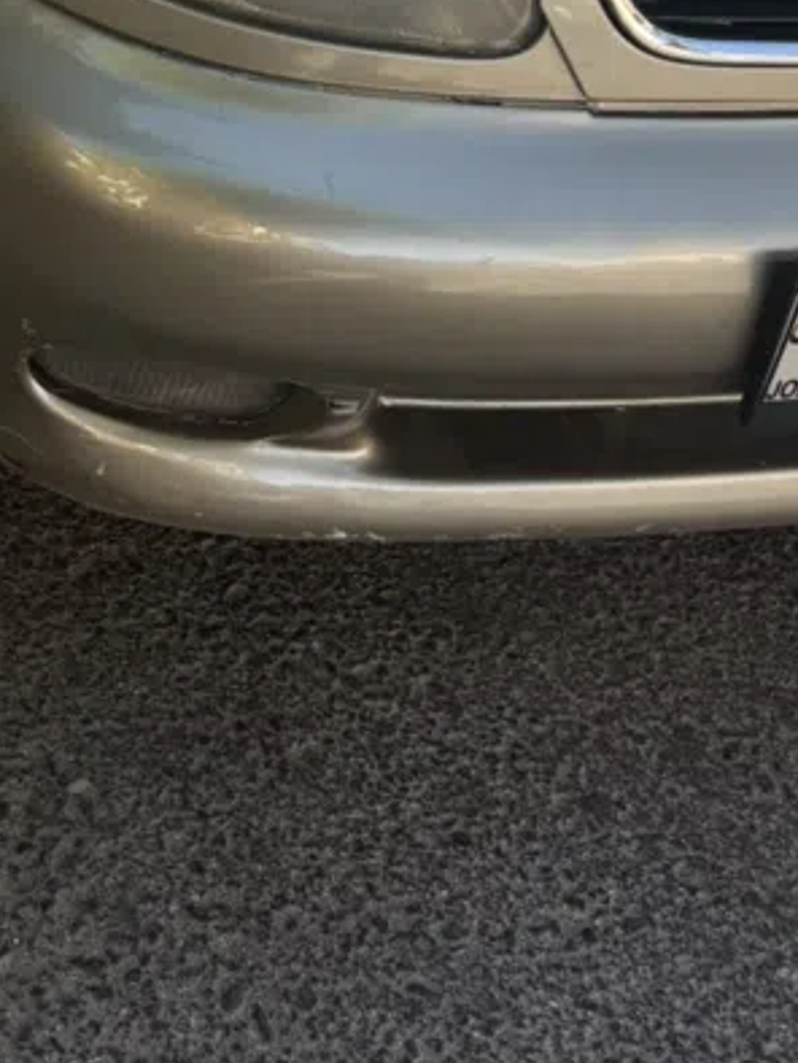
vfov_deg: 19.8
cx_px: 356
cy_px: -366
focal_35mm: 90
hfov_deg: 16.4
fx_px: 2763
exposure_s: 1/1155
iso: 64
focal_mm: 5.96
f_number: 1.6
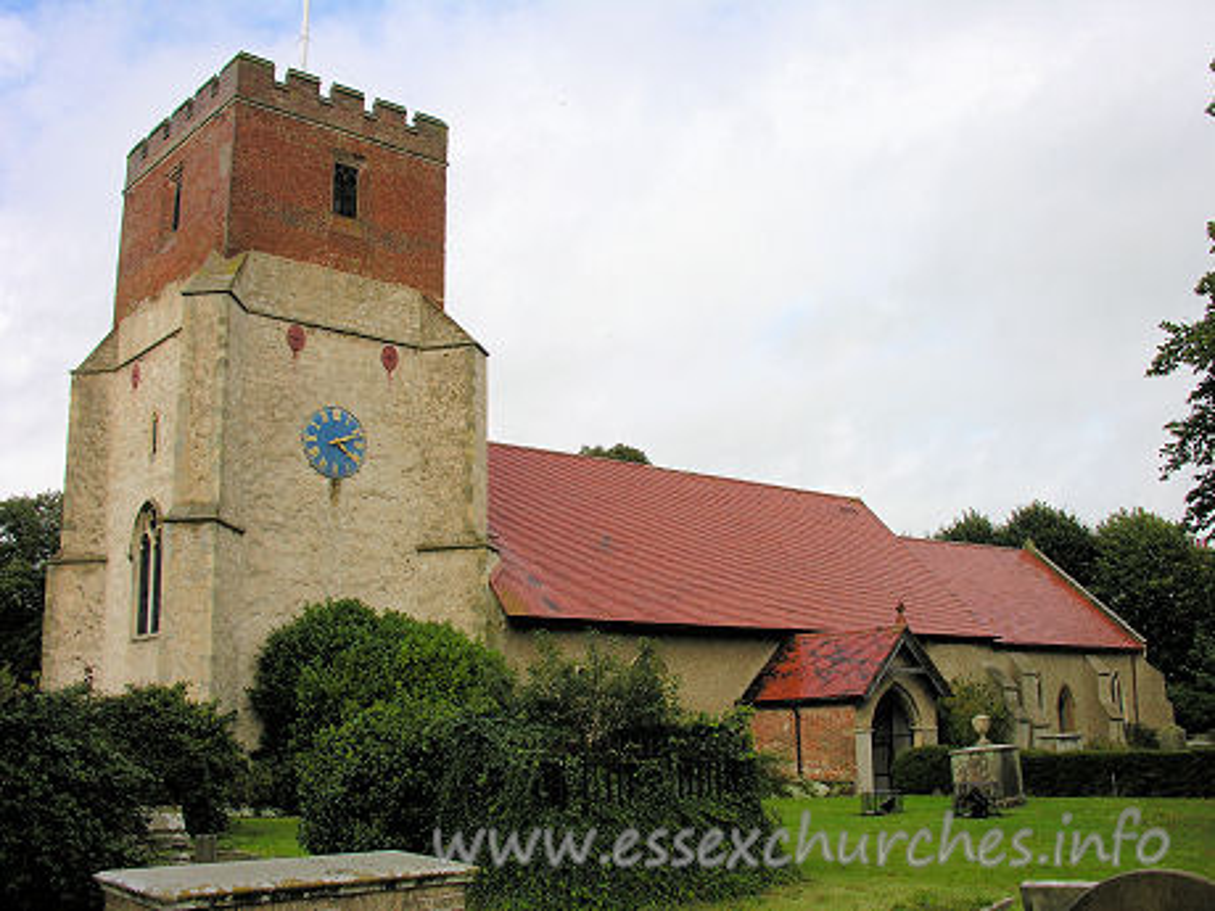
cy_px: 456
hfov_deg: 52.6
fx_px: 1228
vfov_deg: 40.7
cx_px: 608
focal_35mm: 35
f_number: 5
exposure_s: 1/167
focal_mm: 8.9
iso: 50
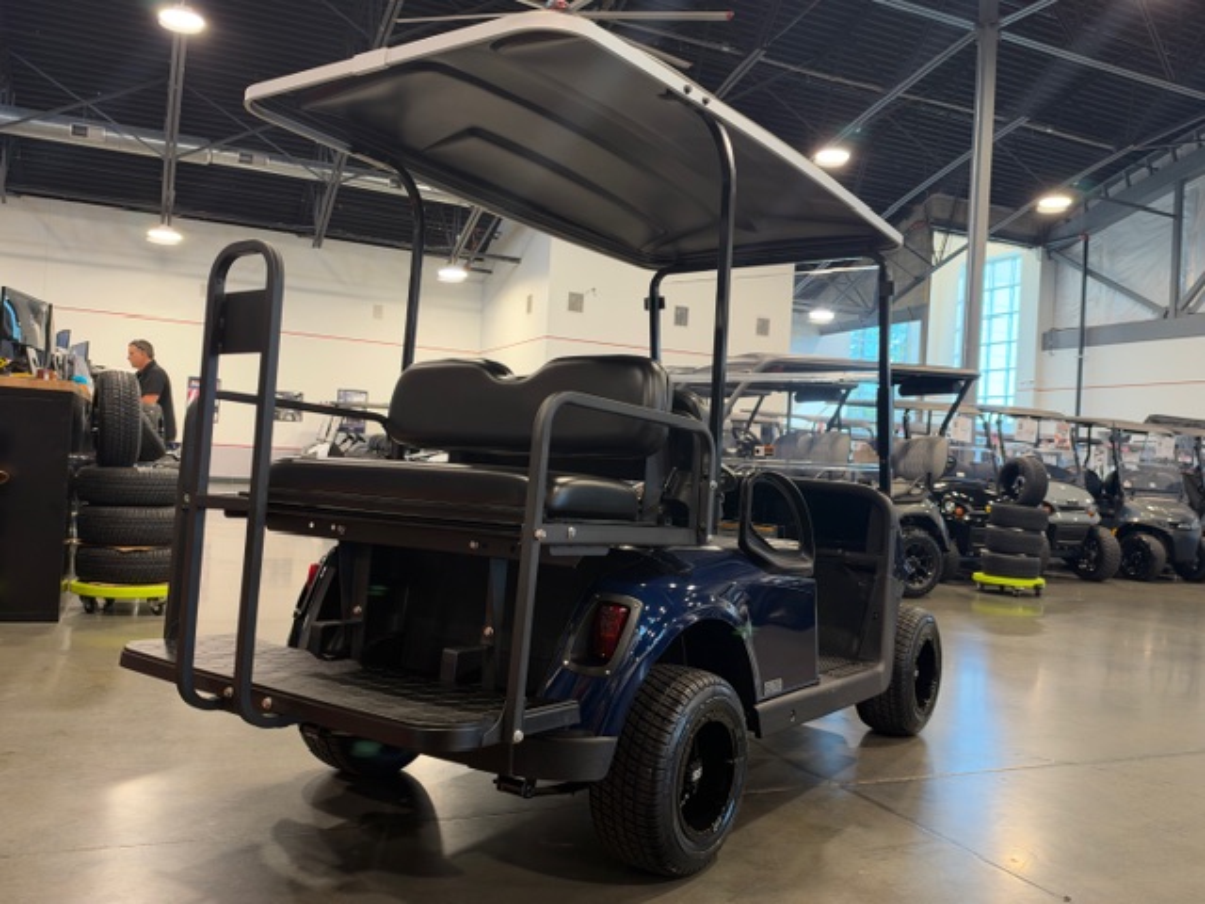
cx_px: 602
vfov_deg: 49.7
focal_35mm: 28
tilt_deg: +0.5
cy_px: 452
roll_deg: -3.2
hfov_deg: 63.4
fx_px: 975
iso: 250
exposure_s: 1/119
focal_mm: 6.93
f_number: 1.48
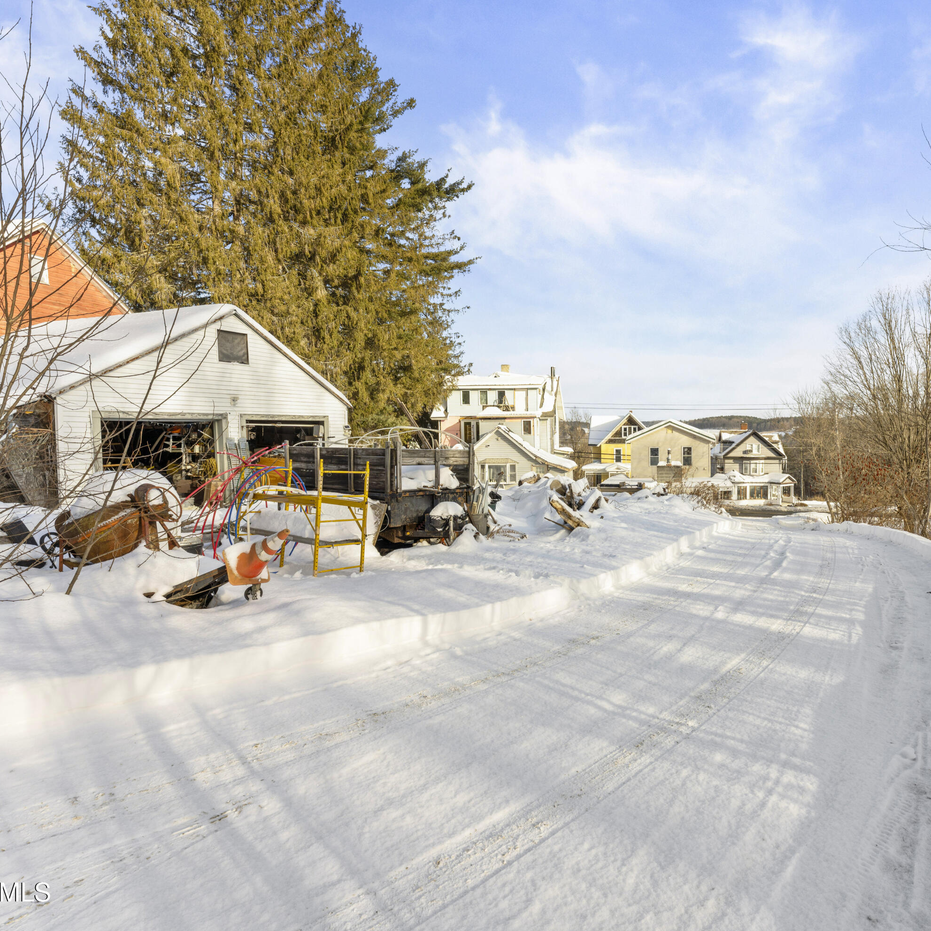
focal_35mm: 18
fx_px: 548
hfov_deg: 78.2
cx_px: 618
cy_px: 466
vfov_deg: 80.7
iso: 100
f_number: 8
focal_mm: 14
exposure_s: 1/320
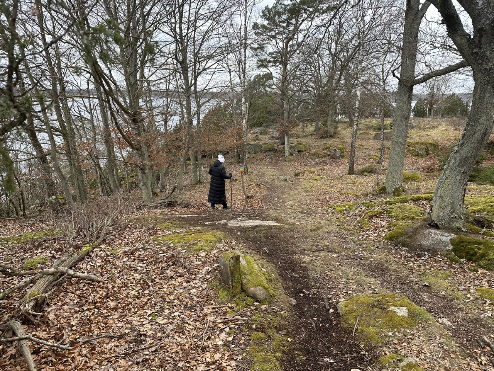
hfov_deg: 71.6
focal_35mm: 24
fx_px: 343
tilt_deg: -15.7
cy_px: 186
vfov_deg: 56.8
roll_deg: -0.5
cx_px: 247
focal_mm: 6.86
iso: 80
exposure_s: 1/444
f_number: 1.78
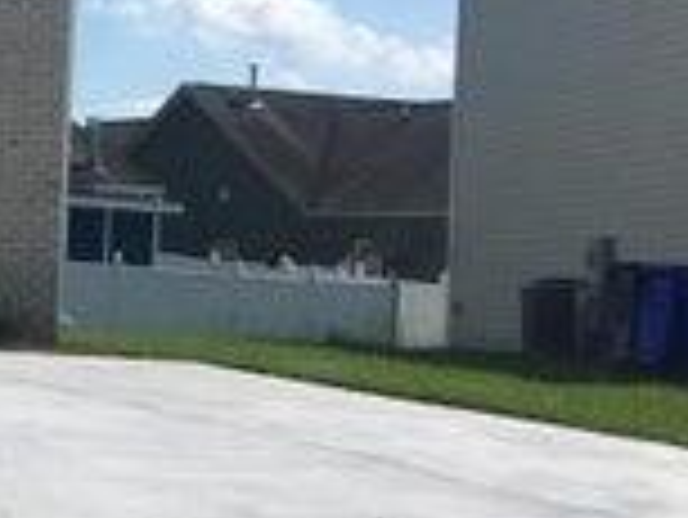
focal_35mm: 121
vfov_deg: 12.3
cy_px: 230
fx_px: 2407
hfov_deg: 14.5
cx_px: -522
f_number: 2.2
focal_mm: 4.15
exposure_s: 1/2404
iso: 25
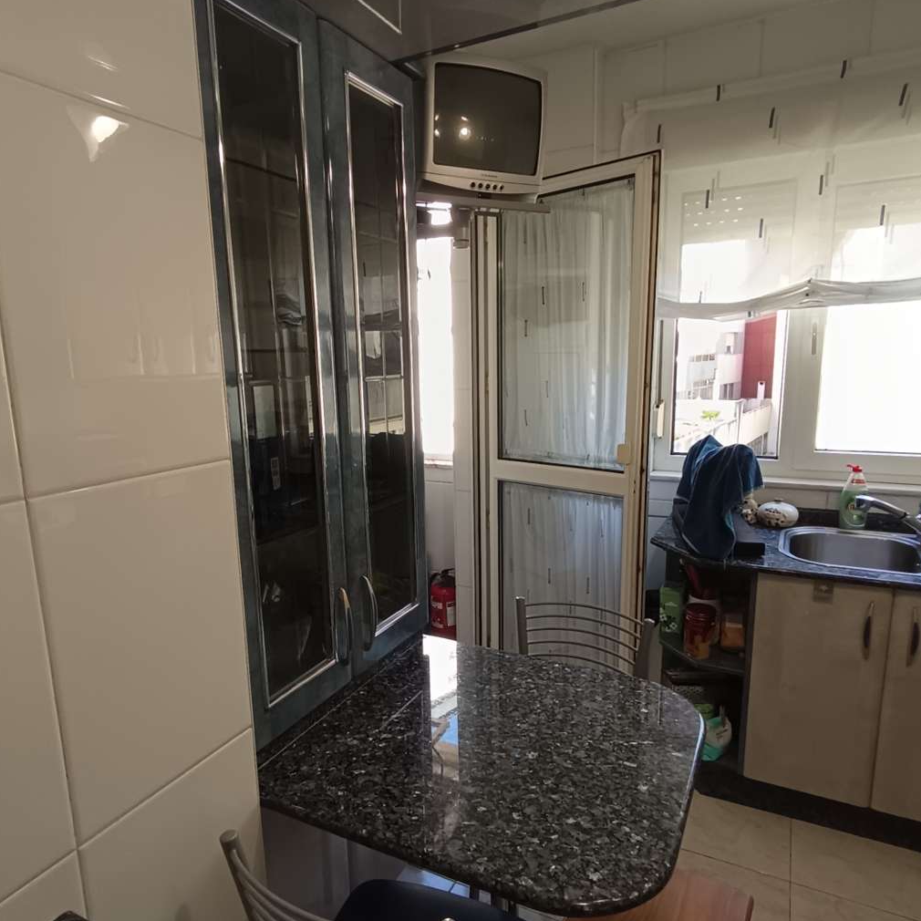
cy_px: 483
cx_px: 434
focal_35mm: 21
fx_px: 632
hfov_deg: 72.1
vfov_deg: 72.1
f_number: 2.2
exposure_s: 1/100
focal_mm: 1.65
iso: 201
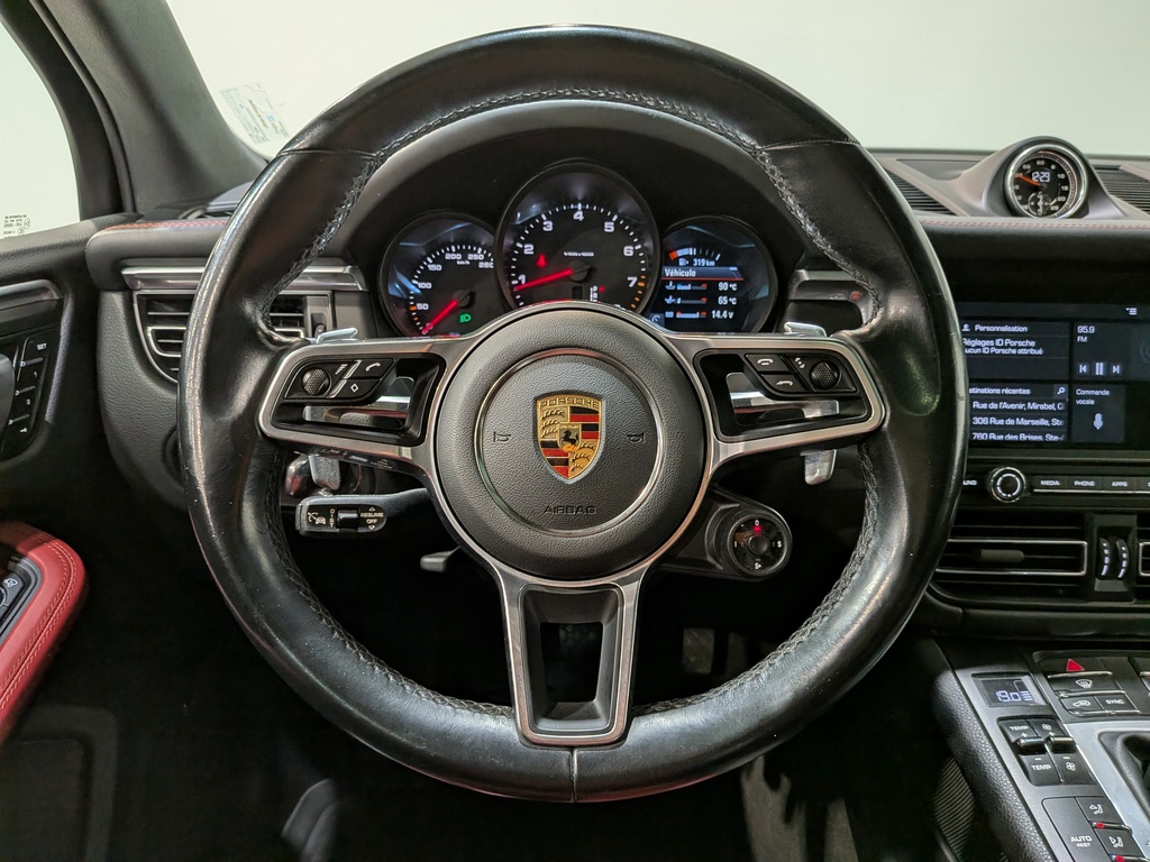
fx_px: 797
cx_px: 575
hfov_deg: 71.6
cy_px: 431
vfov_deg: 56.8
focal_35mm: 24
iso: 114
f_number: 1.7
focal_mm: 4.53
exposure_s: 1/60
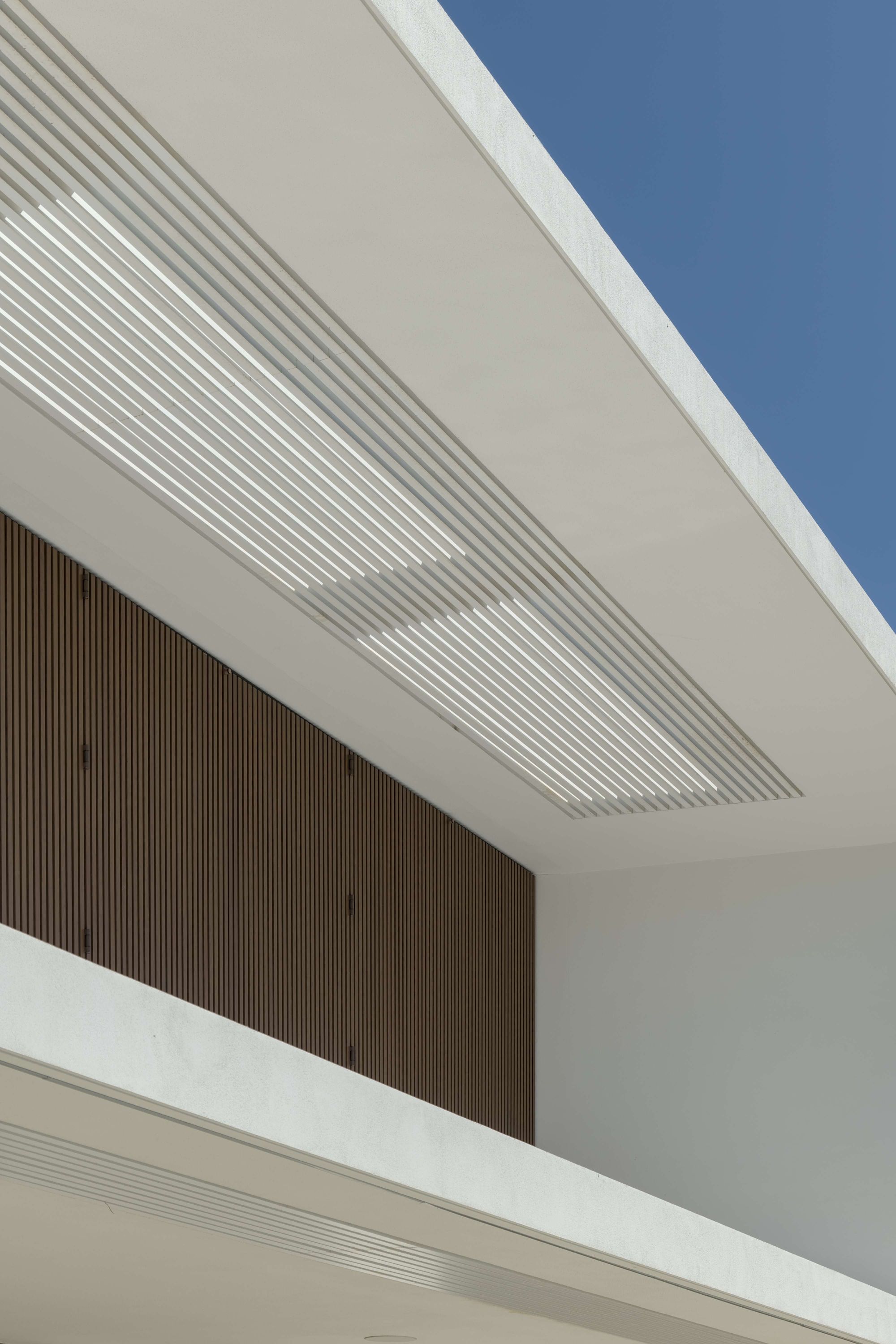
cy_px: 672
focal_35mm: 60
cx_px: 448
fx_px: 2240
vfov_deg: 33.4
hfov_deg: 22.6
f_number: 8
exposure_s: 1/320
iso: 100
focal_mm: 60
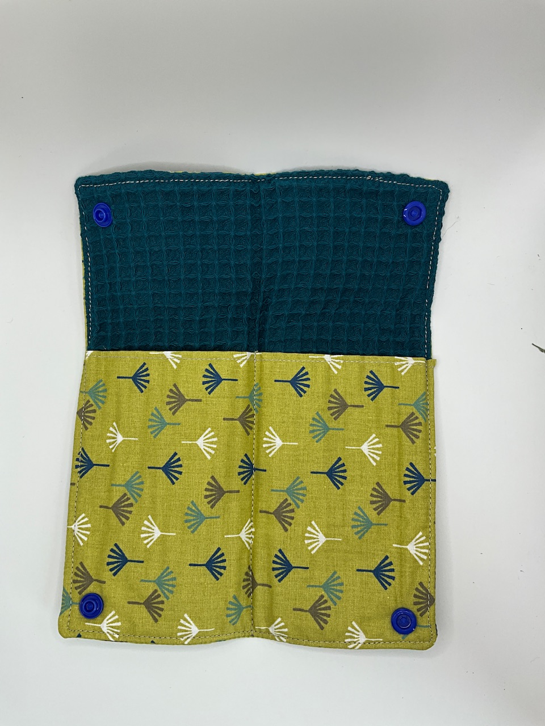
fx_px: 609
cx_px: 272
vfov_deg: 61.7
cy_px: 363
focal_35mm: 29
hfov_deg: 48.2
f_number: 1.8
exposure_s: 1/202
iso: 20
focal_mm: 3
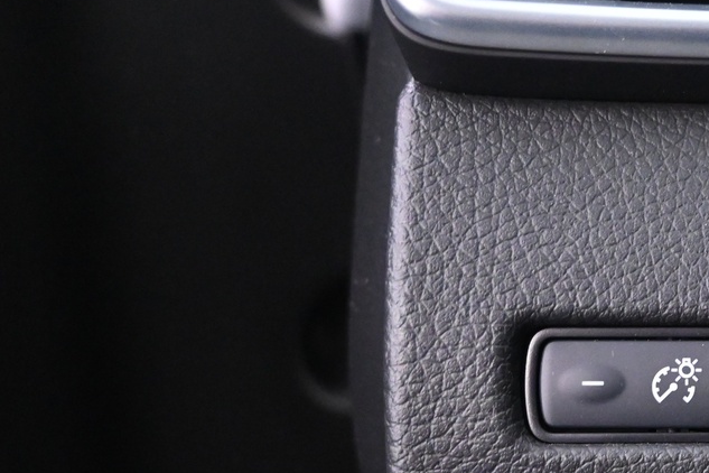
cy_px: 427
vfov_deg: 20.4
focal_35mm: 65
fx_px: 1286
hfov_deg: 27.8
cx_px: 800
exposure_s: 1/15
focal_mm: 17
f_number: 3.5
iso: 3200
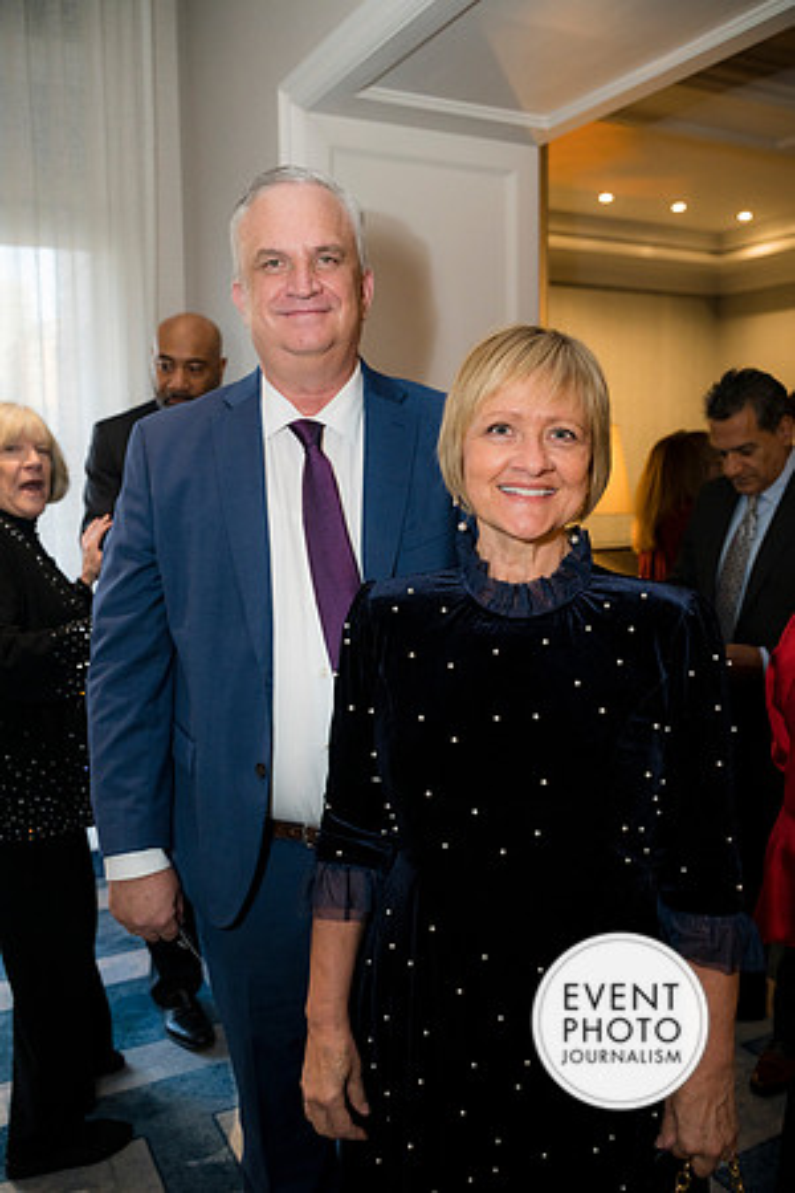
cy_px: 596
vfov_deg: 61.9
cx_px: 398
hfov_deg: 43.6
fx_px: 994
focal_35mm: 30
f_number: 4
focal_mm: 30
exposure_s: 1/125
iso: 800
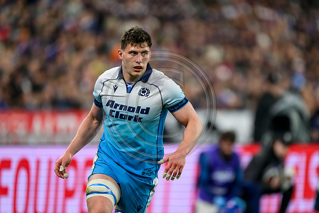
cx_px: 160
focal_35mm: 560
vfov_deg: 2.5
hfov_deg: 3.7
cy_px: 106
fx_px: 4963
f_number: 4
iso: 3200
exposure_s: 1/1600
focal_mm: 560
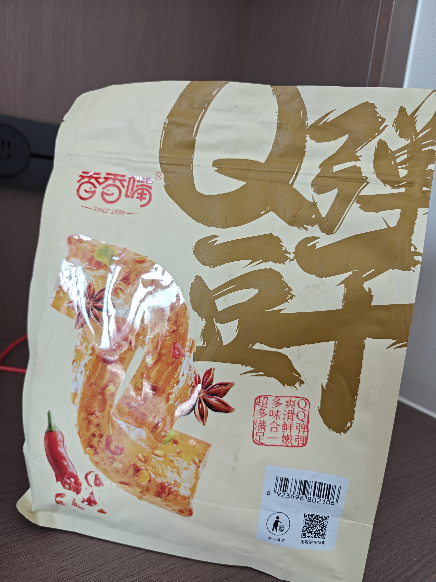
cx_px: 218
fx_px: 386
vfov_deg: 73.9
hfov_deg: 58.9
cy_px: 291
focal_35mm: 23
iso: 320
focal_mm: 6.06
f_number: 1.6
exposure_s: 1/202
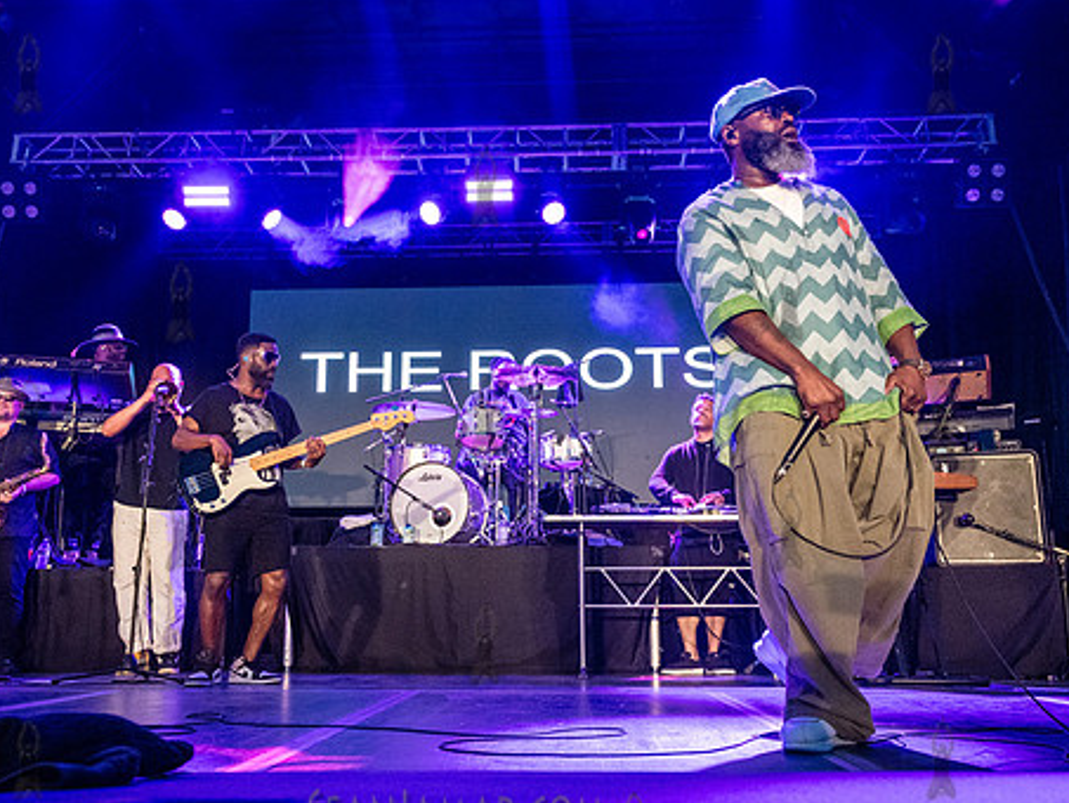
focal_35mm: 32
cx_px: 515
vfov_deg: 44.2
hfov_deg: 56.8
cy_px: 413
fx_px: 988
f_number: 4
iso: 5000
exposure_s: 1/400
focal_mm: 24
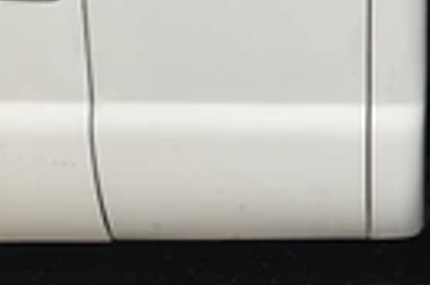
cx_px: 537
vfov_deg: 14.8
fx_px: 1084
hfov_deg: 20.7
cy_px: 19
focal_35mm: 91
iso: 25
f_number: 1.8
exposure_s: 1/6536
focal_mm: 3
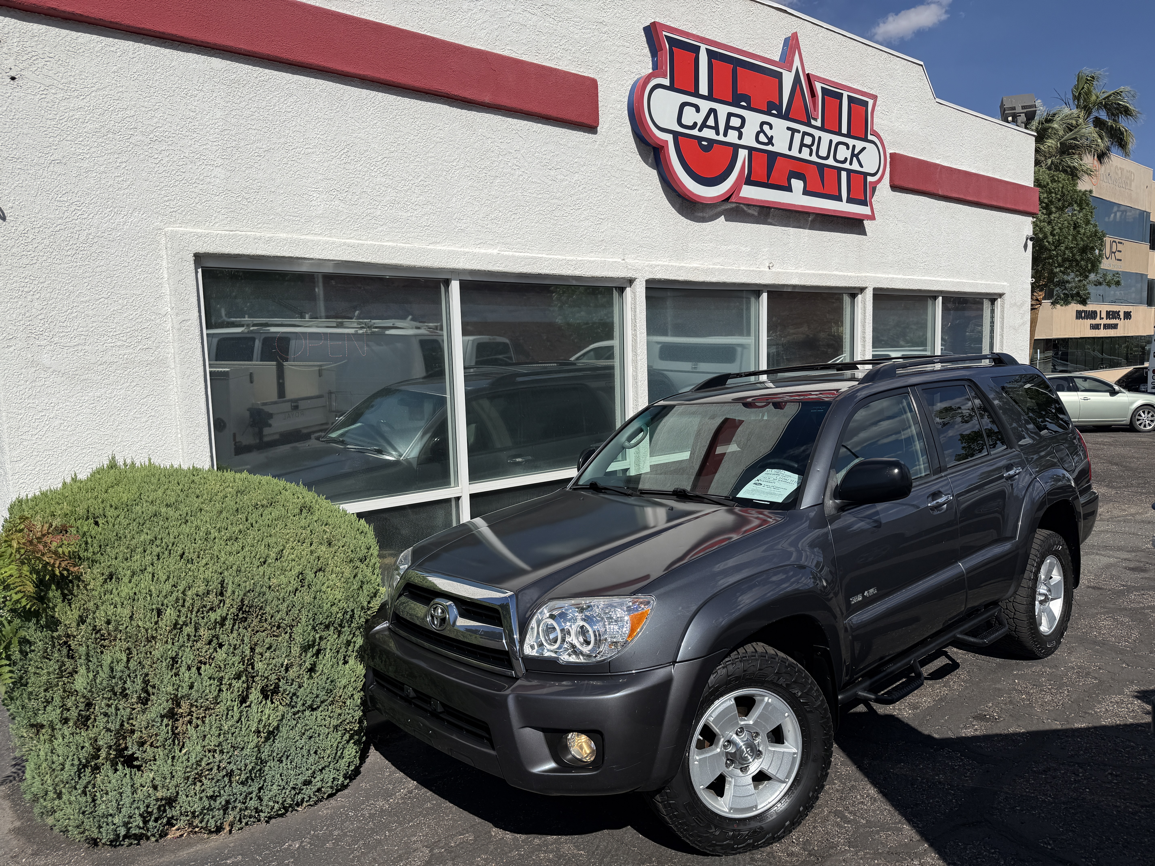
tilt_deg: -5.5
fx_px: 801
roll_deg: +1.5
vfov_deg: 56.8
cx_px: 578
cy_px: 433
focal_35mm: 24
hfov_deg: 71.6
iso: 80
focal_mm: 6.76
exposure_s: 1/10309
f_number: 1.78
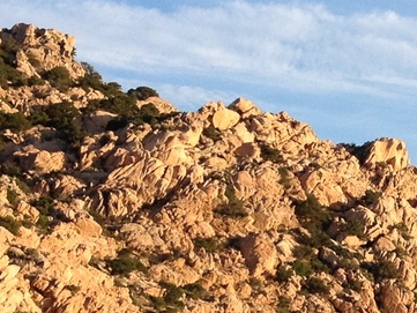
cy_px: 266
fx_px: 1868
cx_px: 569
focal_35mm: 155
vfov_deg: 9.5
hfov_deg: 12.3
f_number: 2.4
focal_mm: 4.28
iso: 64
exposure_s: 1/951
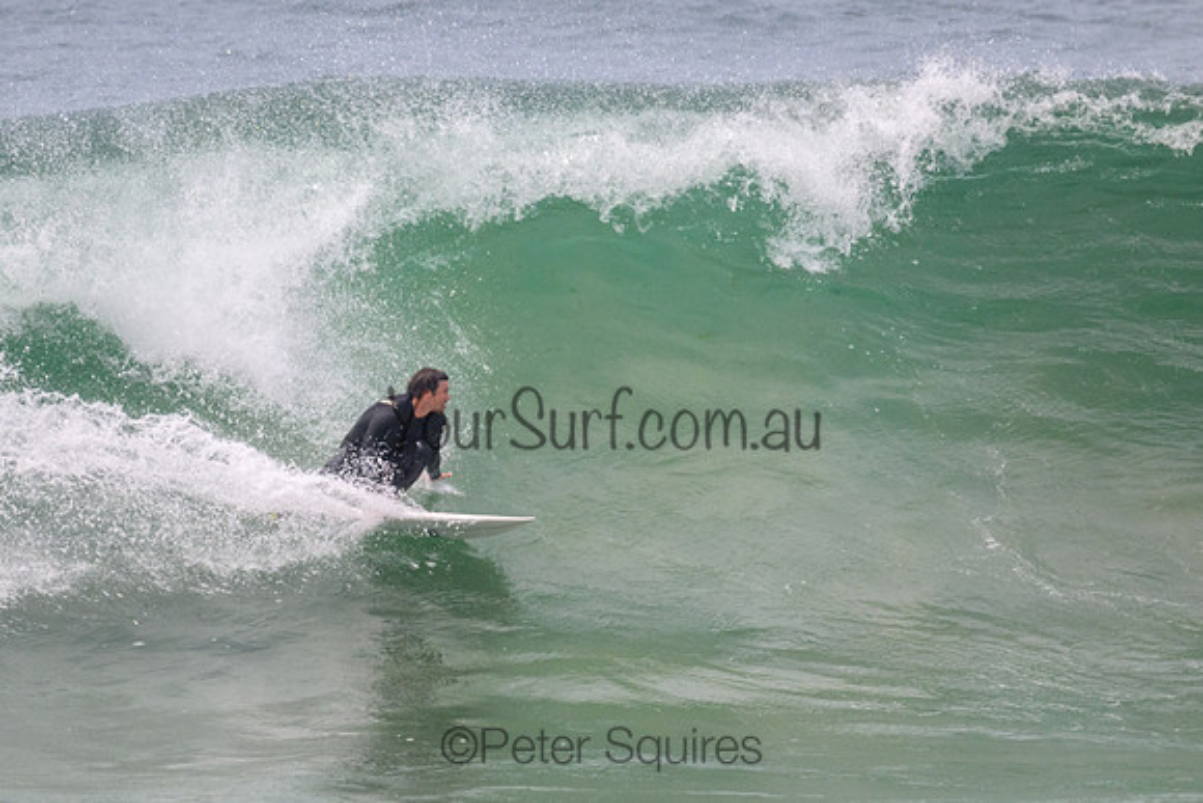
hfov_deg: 2.0
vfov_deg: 1.3
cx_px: 576
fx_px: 34660
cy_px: 470
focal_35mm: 1037
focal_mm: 800
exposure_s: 1/2000
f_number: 11
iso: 1100
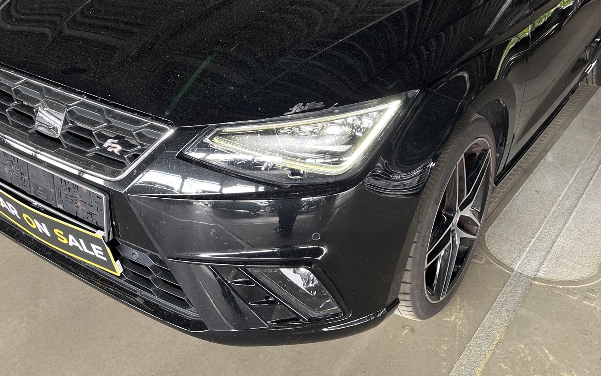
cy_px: 104
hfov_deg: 50.4
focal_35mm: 39
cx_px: 281
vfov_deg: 32.3
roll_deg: -1.7
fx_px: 639
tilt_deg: -21.8
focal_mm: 5.1
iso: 160
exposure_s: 1/50
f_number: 1.6
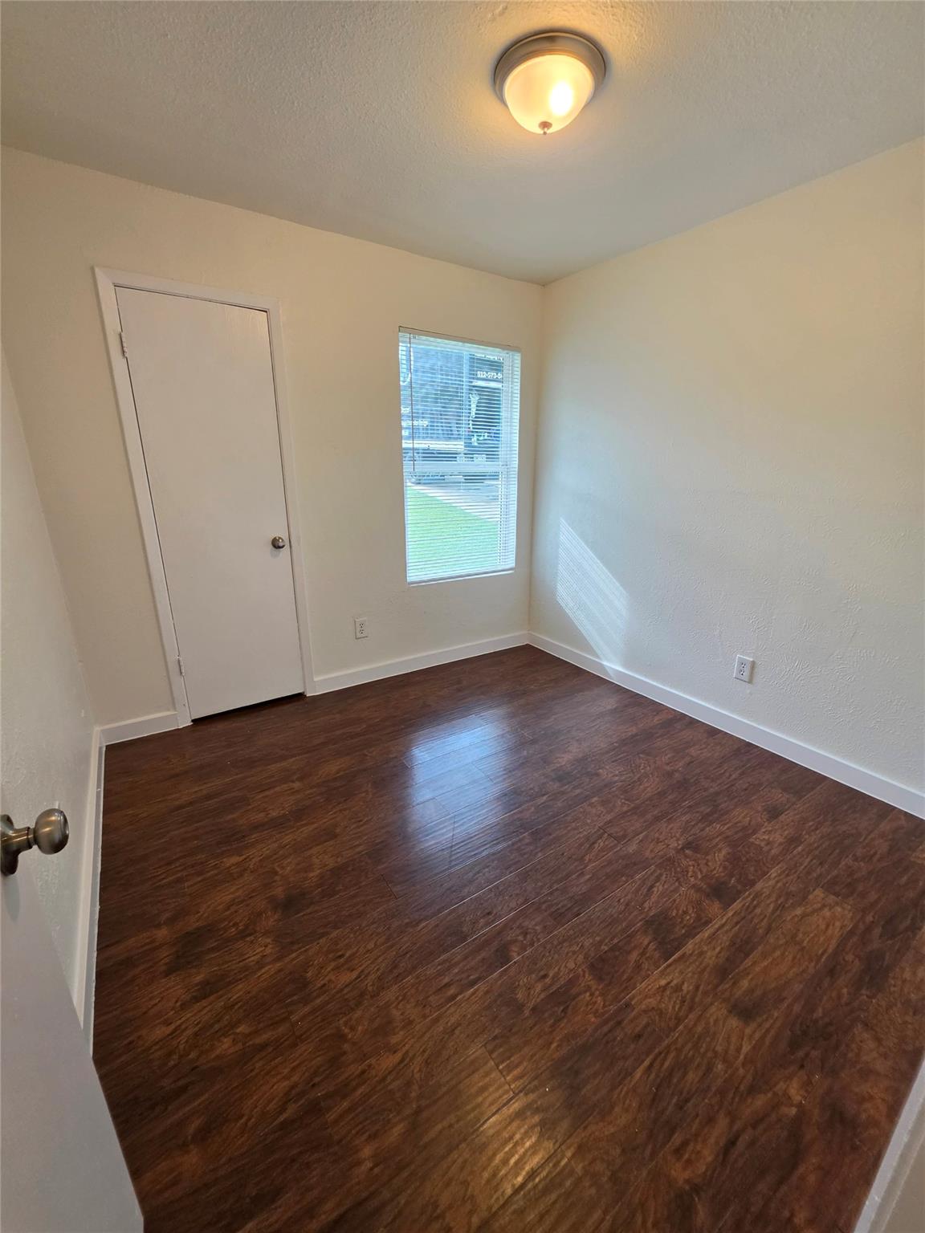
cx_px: 462
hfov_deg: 89.9
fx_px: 463
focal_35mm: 13
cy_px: 616
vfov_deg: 106.2
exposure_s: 1/120
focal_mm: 2.2
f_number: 1.9
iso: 100
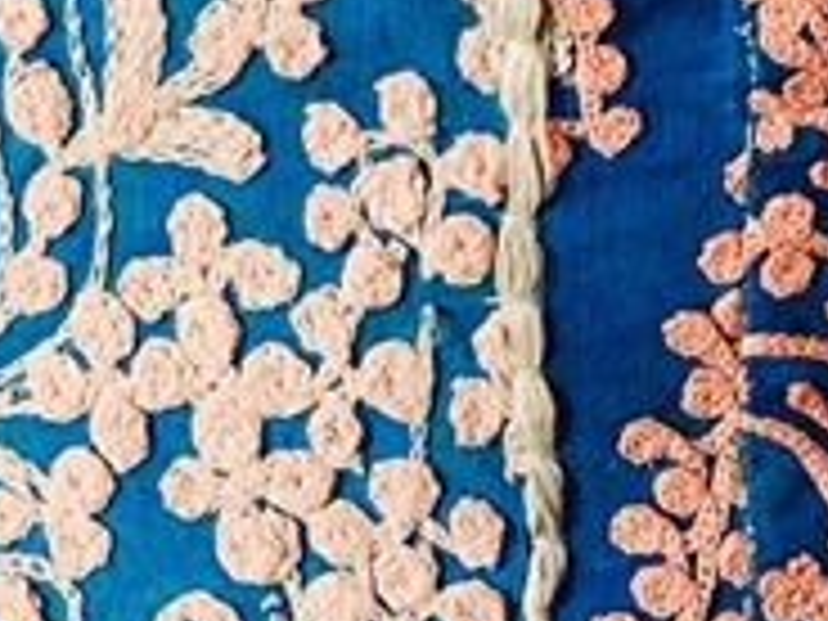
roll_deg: +21.9
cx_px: -562
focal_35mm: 161
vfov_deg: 9.2
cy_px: 612
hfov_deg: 11.5
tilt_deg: -37.1
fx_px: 3851
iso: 32
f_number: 2.2
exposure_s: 1/2933
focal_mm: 4.15
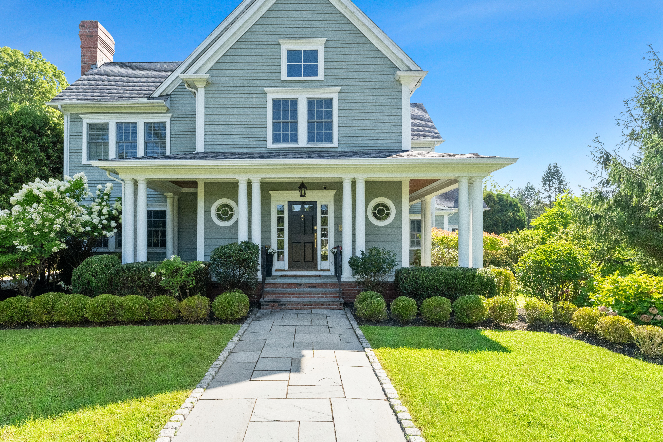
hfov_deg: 89.3
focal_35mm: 18
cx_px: 295
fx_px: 334
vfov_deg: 66.9
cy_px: 204
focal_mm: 15.1
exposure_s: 1/320
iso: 3200
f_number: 11
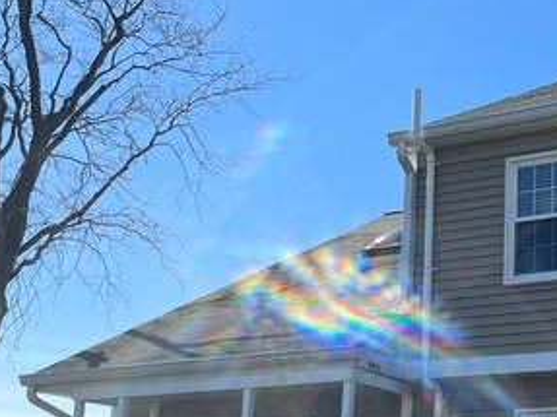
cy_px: 332
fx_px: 933
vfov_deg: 24.8
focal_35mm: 58
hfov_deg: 31.6
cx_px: 505
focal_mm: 5.7
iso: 50
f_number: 1.5
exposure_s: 1/4274
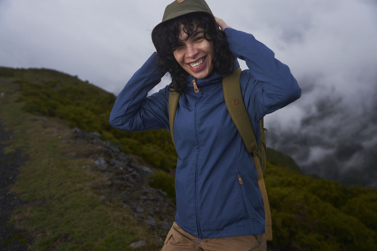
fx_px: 347
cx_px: 188
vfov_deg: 39.9
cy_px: 126
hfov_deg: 57.1
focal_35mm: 33
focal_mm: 33.1
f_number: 3.2
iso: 200
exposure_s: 1/1250
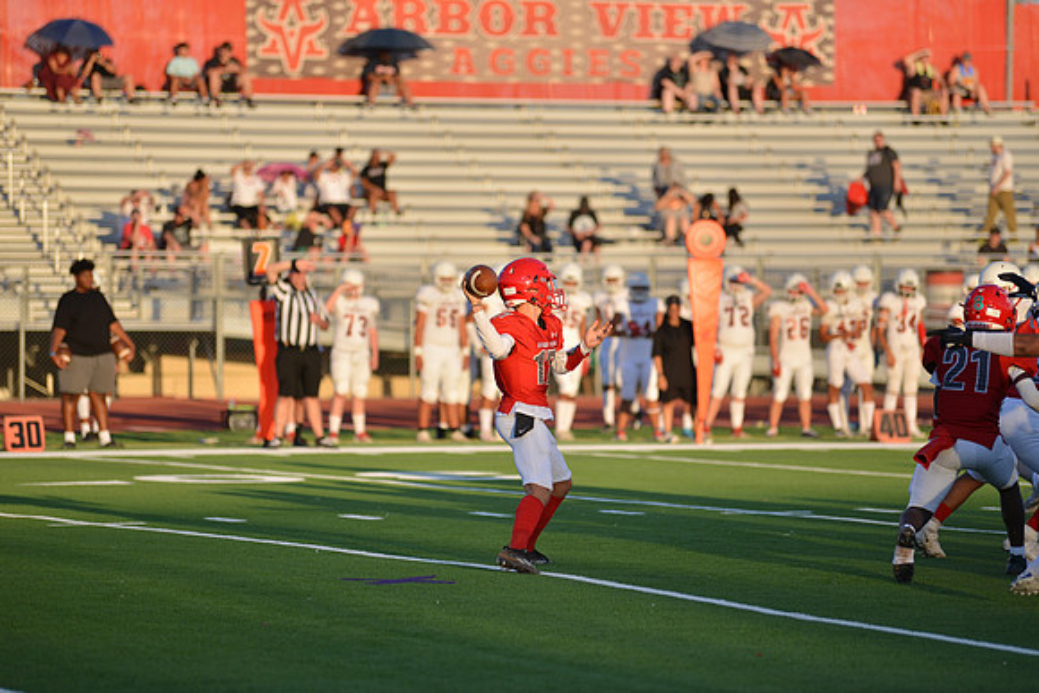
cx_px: 520
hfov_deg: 10.3
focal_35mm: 200
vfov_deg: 6.9
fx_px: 5773
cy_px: 346
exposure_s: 1/1000
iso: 100
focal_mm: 200
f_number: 2.8
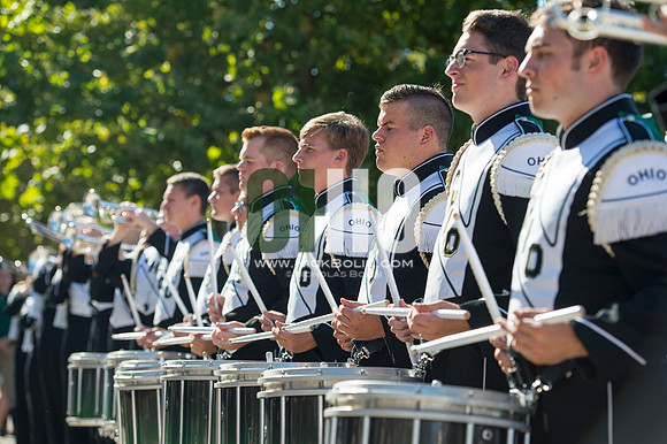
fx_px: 1944
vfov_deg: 13.0
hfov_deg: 19.5
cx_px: 334
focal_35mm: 105
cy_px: 222
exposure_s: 1/1000
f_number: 4.5
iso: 200
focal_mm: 105
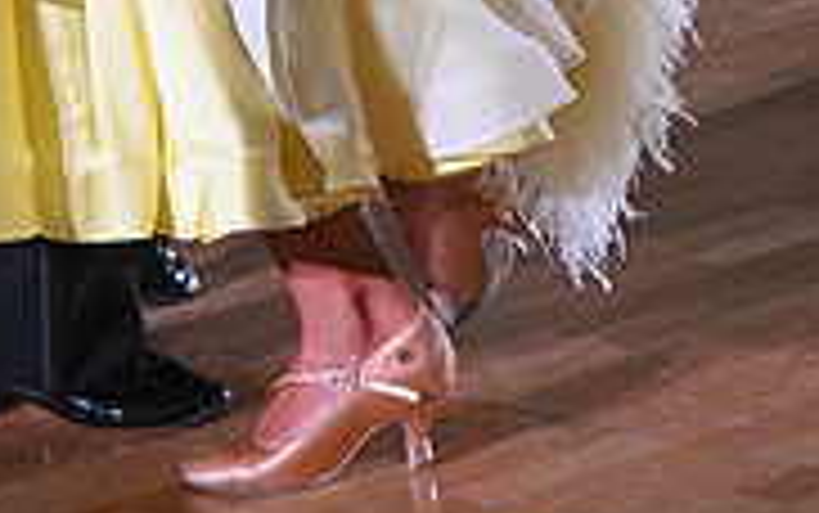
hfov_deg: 11.6
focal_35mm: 179
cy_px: -644
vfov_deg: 7.0
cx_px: -16
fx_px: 3998
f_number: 5.6
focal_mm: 55
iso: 4000
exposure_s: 1/400
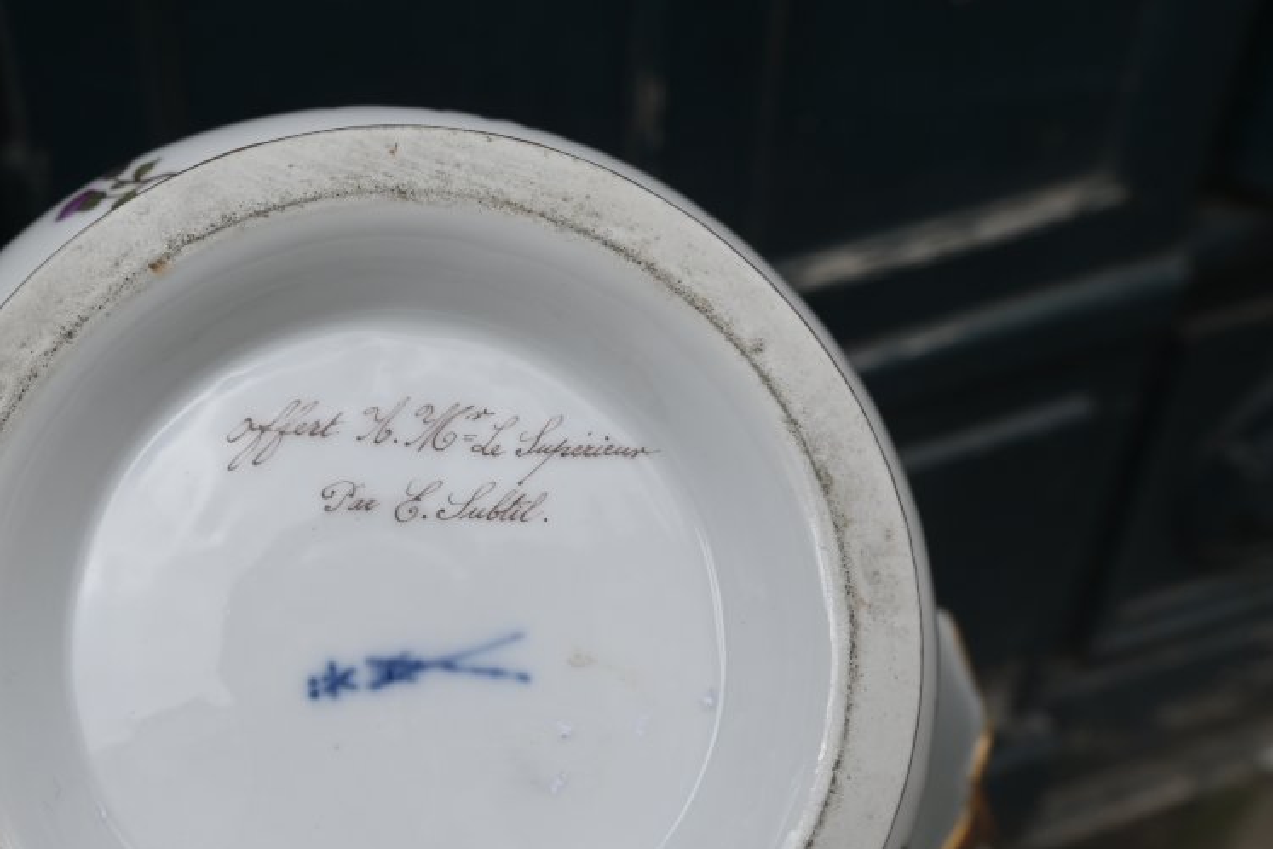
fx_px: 1874
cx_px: 366
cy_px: 556
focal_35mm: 53
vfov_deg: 25.4
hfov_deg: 36.9
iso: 100
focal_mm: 22
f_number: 6.3
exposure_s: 1/320
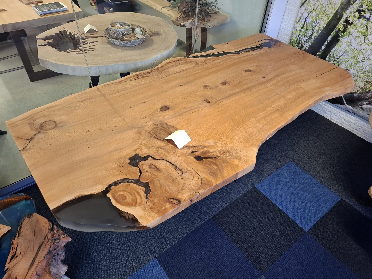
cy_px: 140
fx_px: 247
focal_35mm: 23
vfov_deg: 58.9
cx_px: 186
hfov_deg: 73.9
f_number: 1.8
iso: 320
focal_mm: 5.54
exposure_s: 1/25
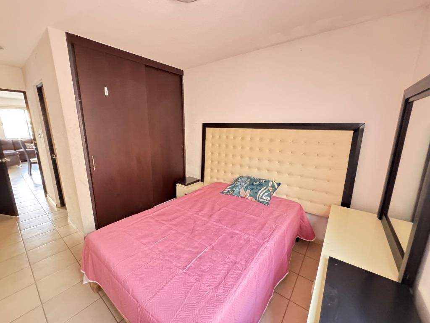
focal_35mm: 14
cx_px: 215
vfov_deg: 85.7
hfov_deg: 102.1
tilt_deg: -11.8
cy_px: 162
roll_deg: +0.1
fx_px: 174
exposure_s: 1/37
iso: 1600
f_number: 2.2
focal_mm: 2.22
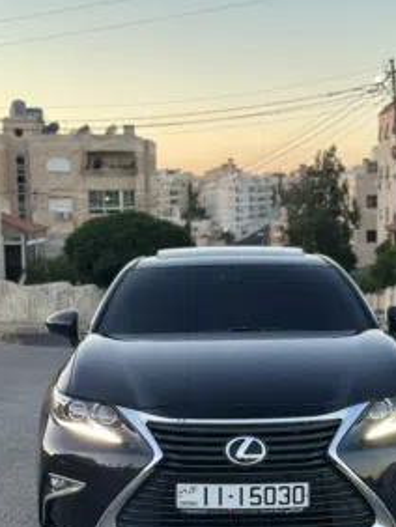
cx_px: 239
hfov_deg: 21.6
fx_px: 1036
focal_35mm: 68
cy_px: 314
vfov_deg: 28.5
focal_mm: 6.86
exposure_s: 1/201
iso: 80
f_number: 1.78
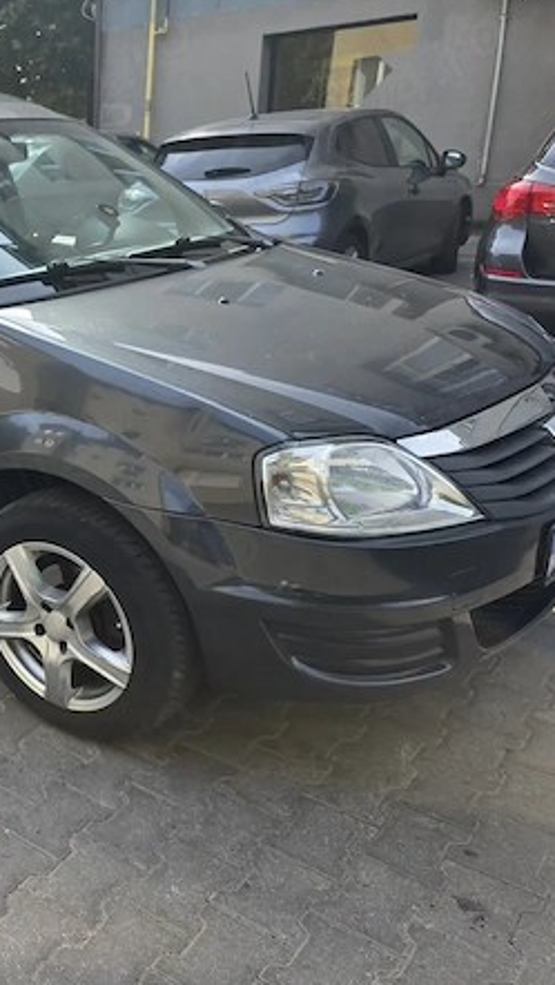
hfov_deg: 29.8
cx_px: -109
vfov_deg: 58.0
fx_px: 889
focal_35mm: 34
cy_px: 488
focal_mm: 6.3
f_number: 1.7
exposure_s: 1/1742
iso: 80
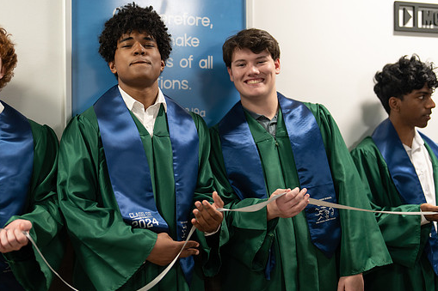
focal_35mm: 57
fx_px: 693
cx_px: 196
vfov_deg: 23.8
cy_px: 131
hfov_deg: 35.0
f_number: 1.2
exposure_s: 1/320
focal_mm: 50
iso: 500
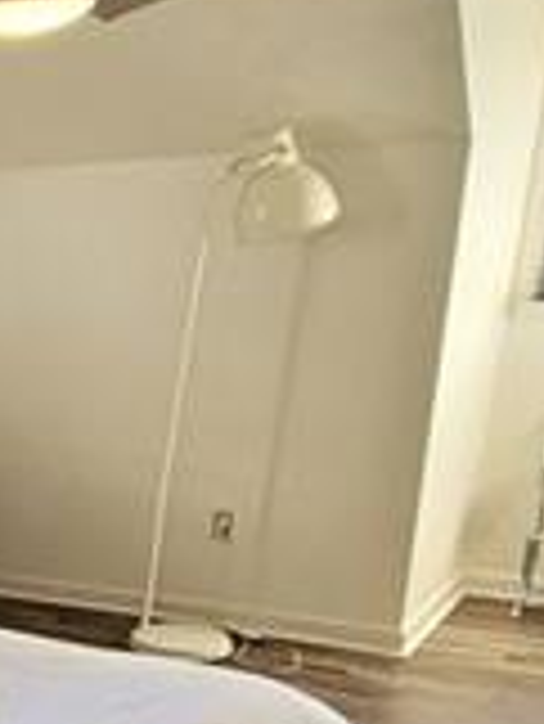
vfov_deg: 29.9
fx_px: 1297
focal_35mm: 62
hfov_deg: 16.7
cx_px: -589
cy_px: 652
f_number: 2.2
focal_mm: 2.2
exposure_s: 1/60
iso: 250
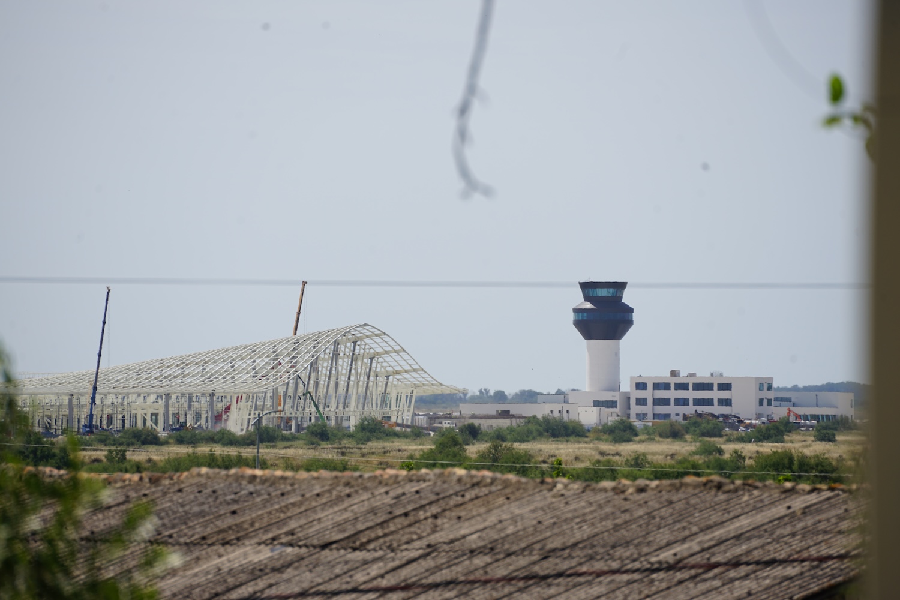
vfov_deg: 4.6
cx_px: 450
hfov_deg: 6.9
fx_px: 7499
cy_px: 300
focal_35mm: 300
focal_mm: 300
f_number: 9
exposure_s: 1/400
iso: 100
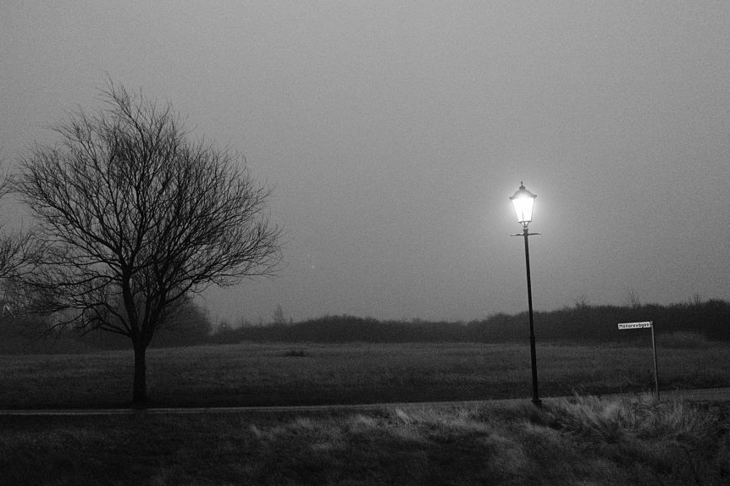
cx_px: 414
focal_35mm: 58
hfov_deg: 34.4
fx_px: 1176
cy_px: 234
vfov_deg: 23.4
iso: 1600
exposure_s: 1/45
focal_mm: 50
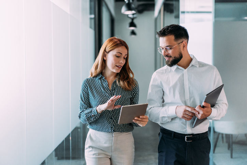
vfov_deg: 24.6
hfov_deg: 36.2
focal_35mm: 55
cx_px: 124
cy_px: 82
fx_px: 377
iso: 2500
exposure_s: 1/400
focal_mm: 55
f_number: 2
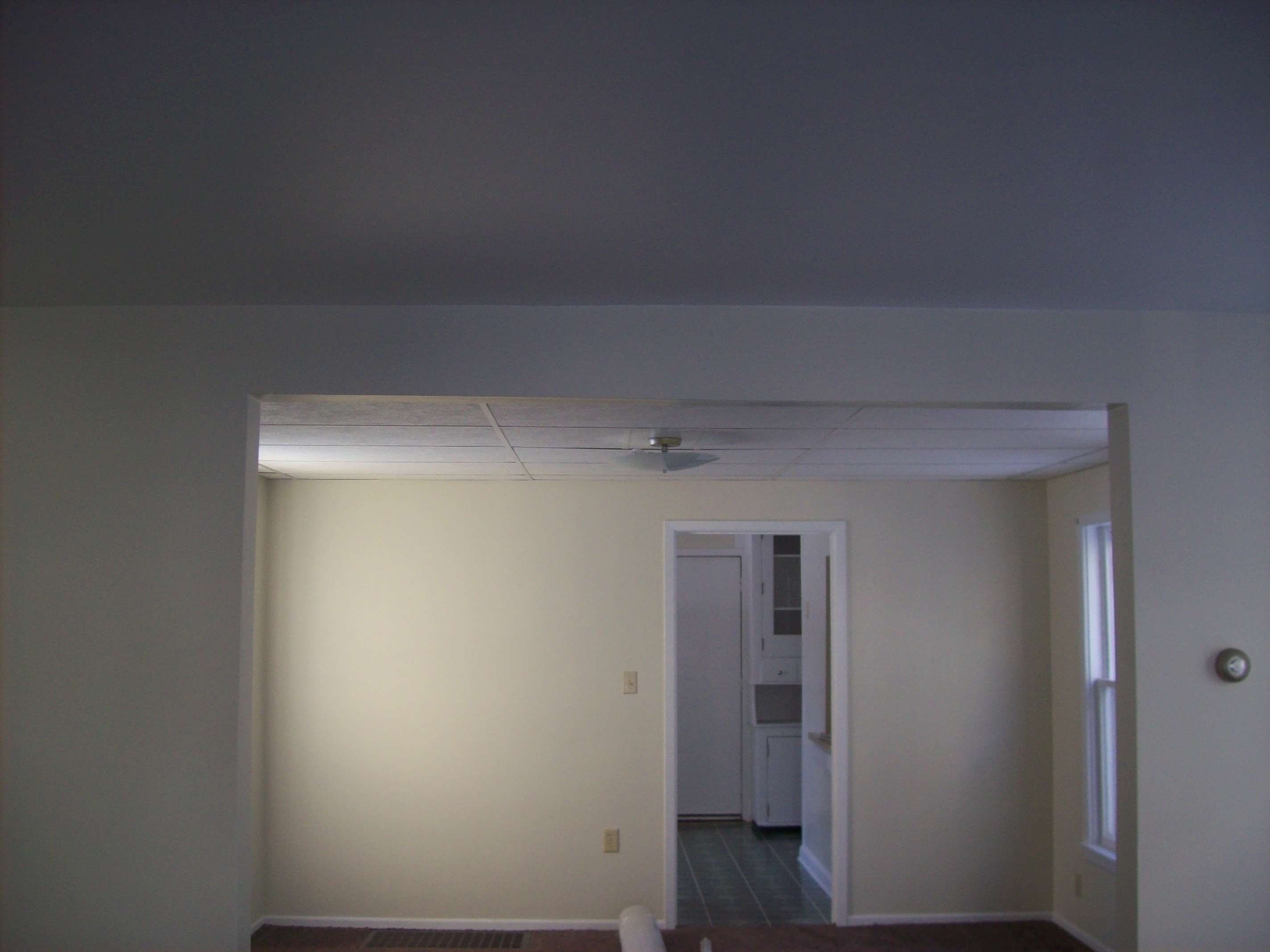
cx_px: 635
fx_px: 1320
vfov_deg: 39.6
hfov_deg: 51.4
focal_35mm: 36
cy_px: 476
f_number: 2.7
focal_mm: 6
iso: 80
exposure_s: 1/68.9
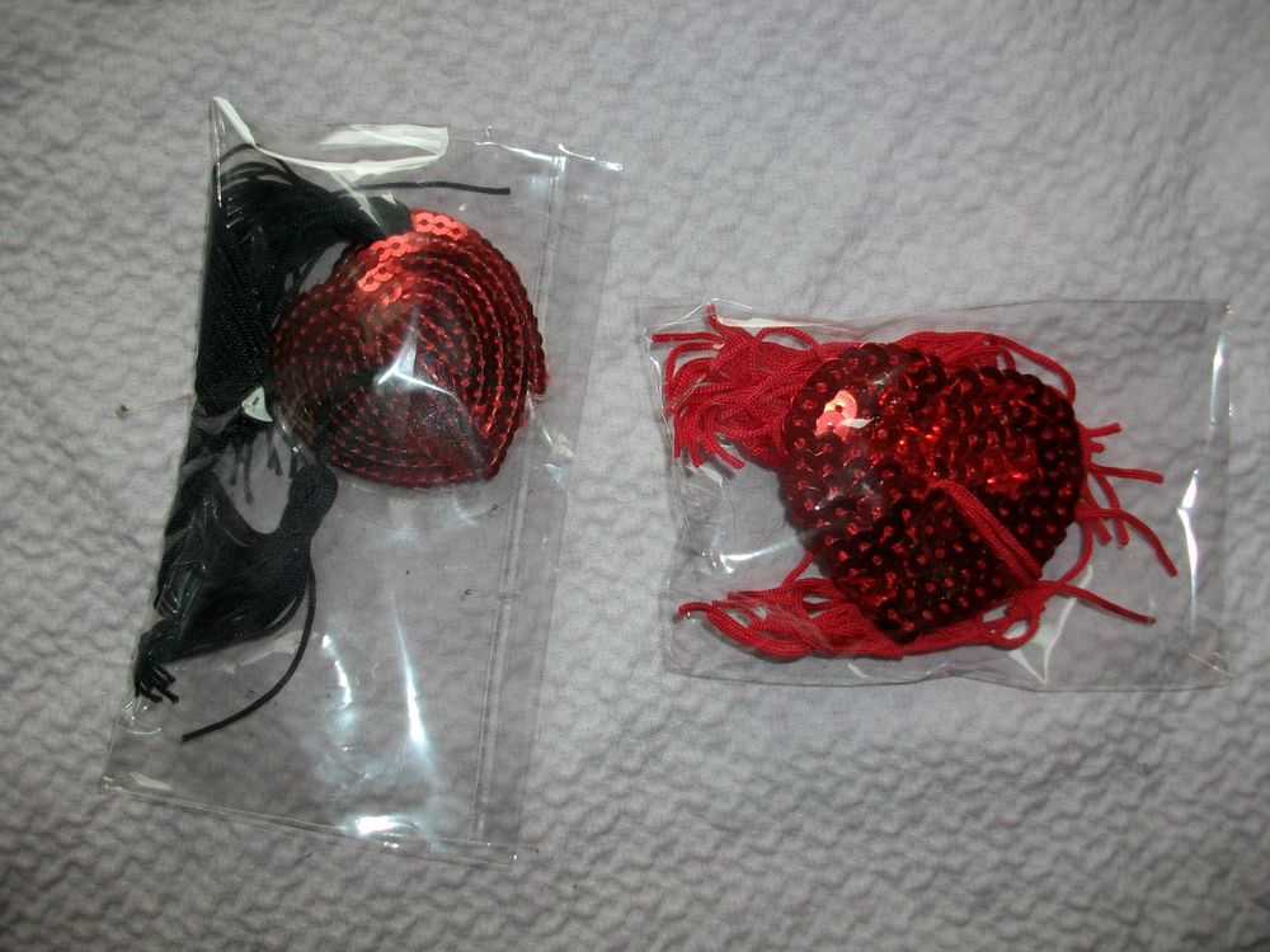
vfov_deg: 44.2
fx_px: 1174
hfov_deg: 56.8
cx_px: 635
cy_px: 476
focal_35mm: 32
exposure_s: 1/40
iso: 80
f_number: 2.9
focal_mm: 5.7
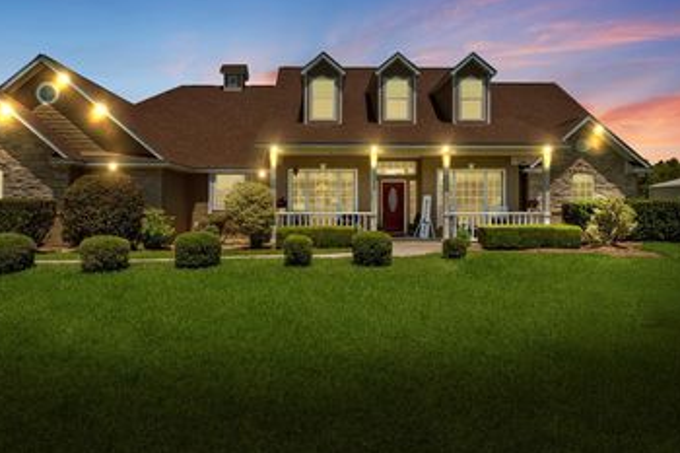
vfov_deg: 60.3
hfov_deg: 83.9
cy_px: 147
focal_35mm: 20
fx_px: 378
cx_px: 321
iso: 100
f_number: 8
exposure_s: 1/80
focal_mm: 14
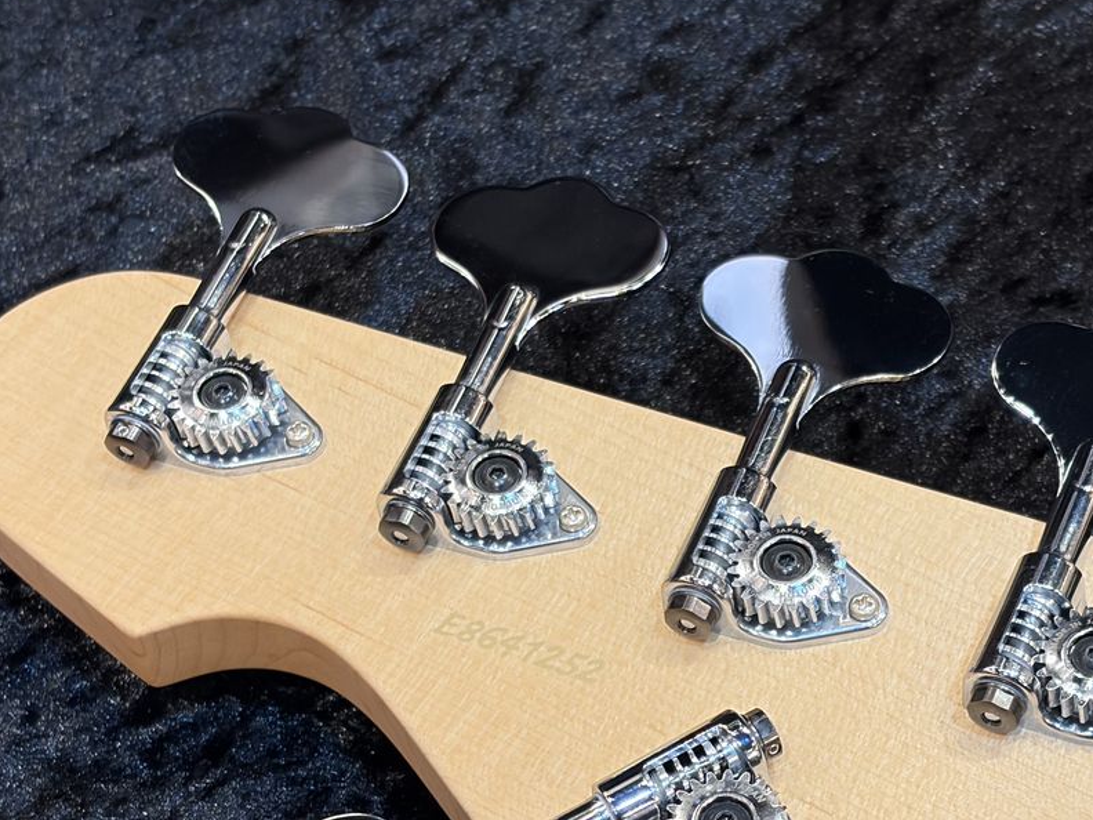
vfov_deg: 17.4
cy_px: 645
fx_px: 2652
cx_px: 682
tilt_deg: -56.1
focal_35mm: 84
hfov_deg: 23.2
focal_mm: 5.96
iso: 125
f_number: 1.6
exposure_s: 1/60
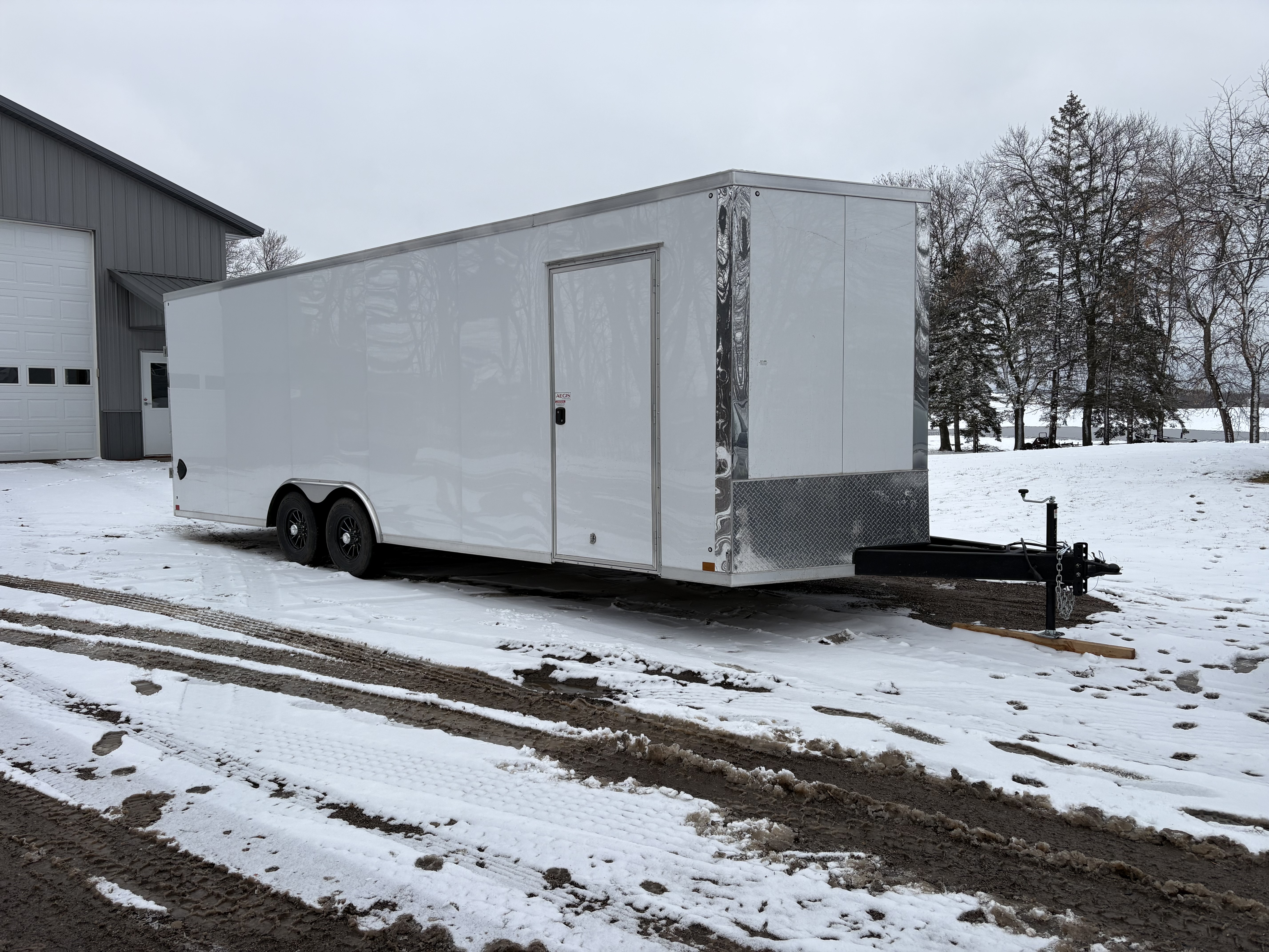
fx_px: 953
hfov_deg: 67.3
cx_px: 634
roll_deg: -1.4
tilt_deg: -5.9
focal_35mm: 26
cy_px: 476
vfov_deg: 53.1
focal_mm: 5.96
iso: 40
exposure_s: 1/228
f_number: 1.6
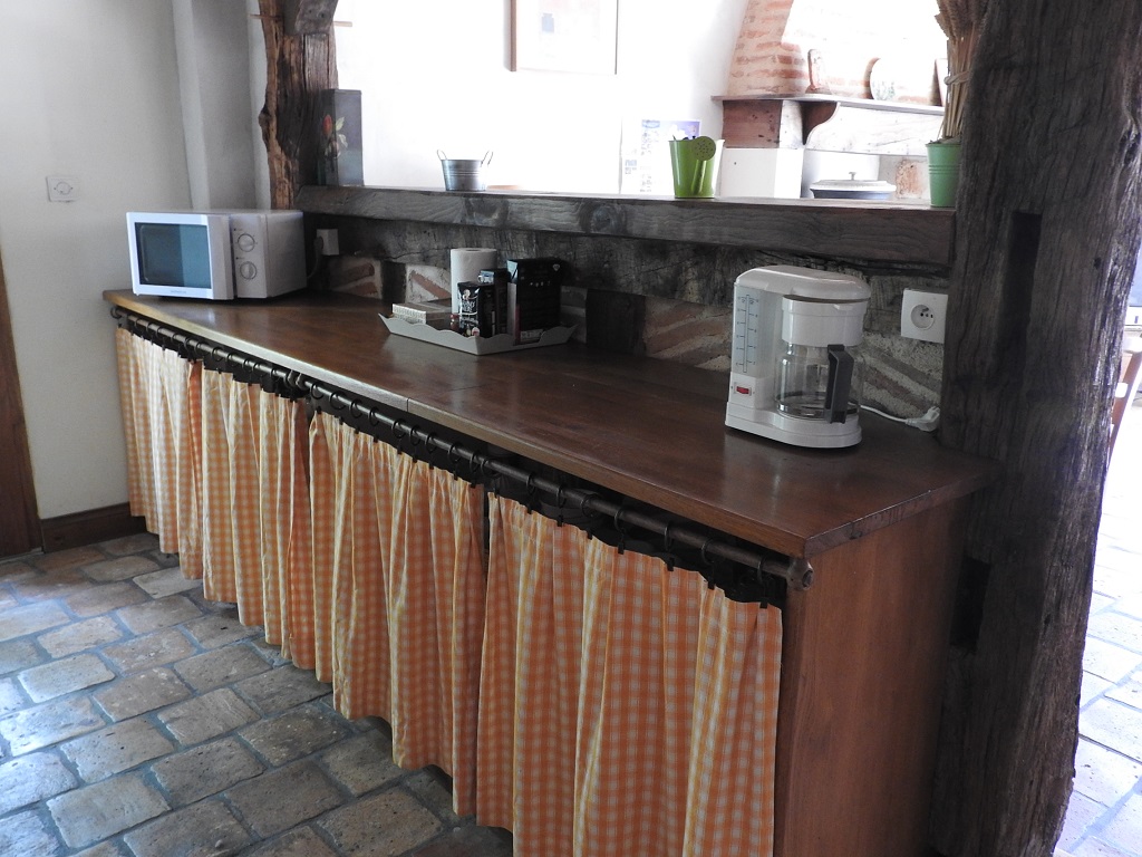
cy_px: 428
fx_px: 990
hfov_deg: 60.0
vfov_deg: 46.8
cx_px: 571
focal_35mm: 30
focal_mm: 5.4
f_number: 4
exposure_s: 1/10
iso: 400
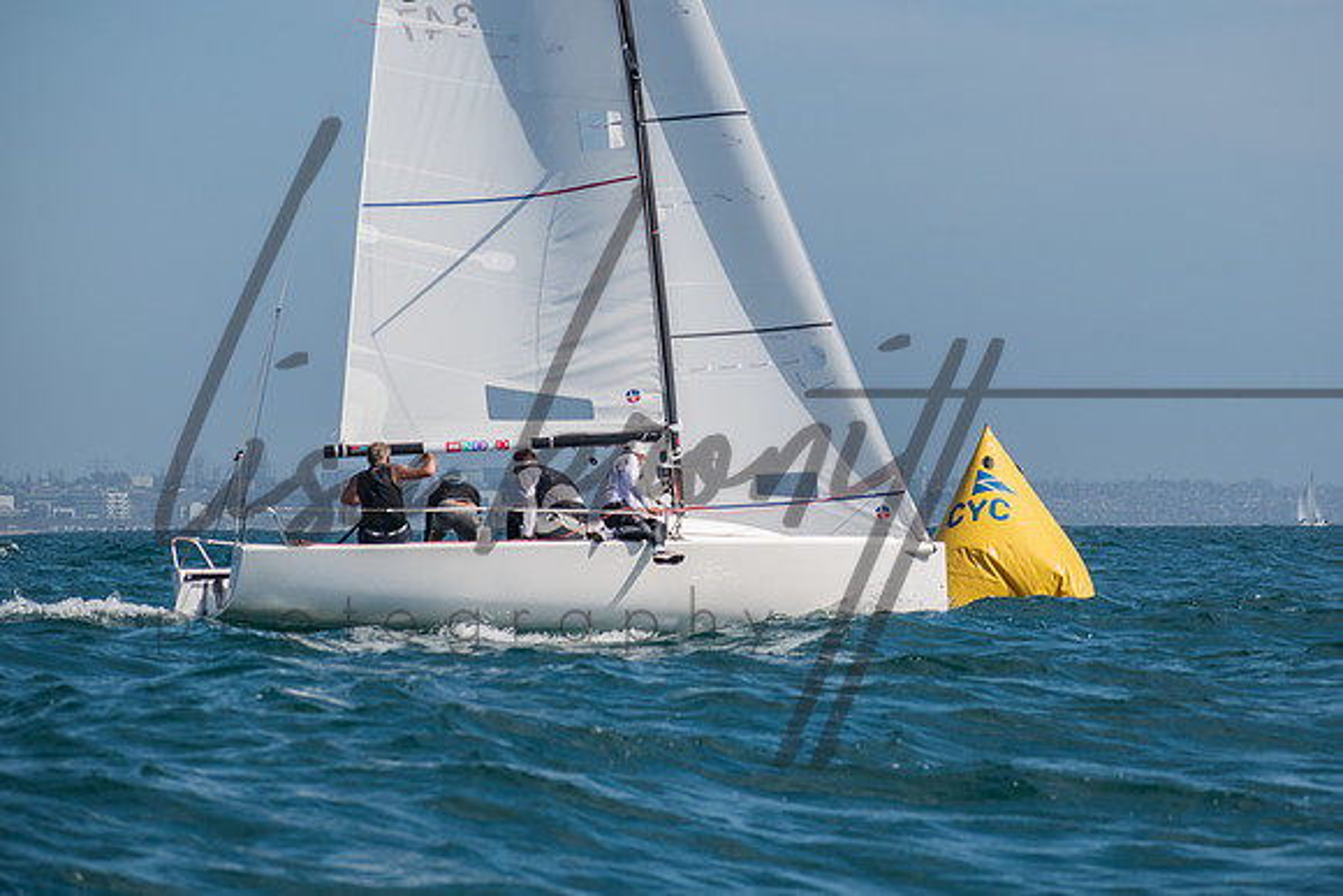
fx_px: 7586
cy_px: 440
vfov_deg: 6.8
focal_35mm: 203
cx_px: 736
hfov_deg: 10.1
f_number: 6.3
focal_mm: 116
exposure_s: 1/1250
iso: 200
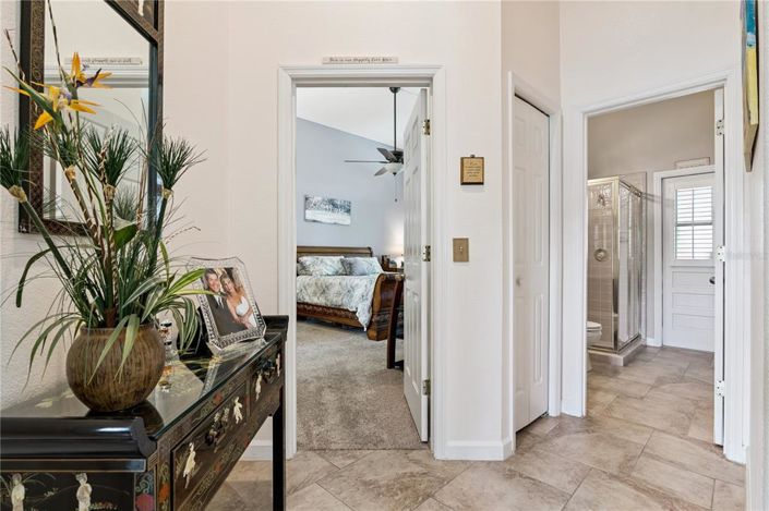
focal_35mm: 16
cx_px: 384
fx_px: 342
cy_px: 256
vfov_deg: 73.7
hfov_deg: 96.8
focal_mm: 16
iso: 800
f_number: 10
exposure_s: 1/6
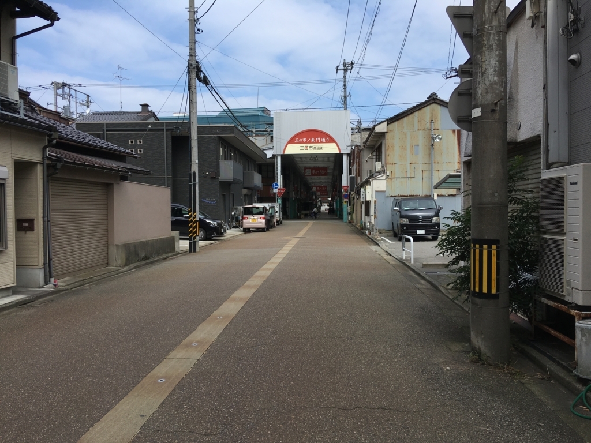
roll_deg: +0.7
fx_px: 495
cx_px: 296
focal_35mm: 29
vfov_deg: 48.2
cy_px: 222
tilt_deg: -1.8
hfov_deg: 61.7
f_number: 2.2
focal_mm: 4.15
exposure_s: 1/1451
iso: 25
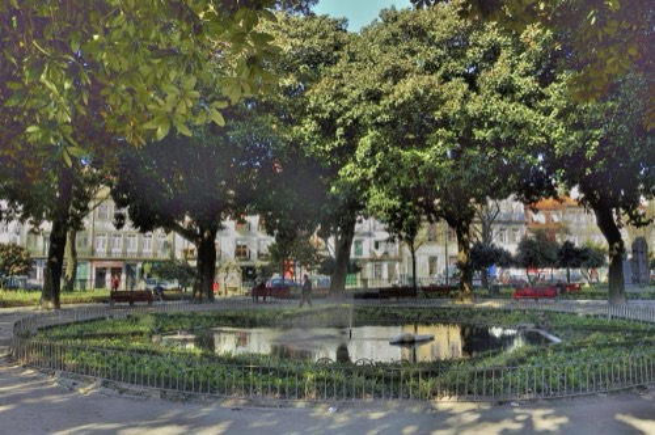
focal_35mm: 27
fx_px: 491
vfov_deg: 47.8
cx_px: 328
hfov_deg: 67.4
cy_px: 218
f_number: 11
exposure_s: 1/40
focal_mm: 18
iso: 200
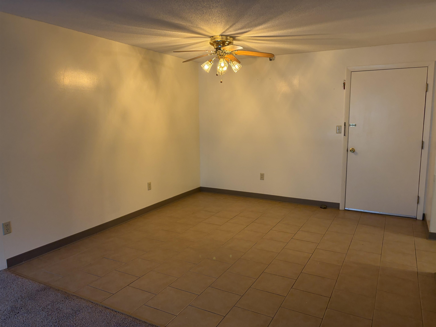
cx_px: 218
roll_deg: -0.3
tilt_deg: -6.9
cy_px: 164
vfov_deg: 53.1
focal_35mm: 26
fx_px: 327
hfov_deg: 67.3
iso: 125
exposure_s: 1/60
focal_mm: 5.96
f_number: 1.6
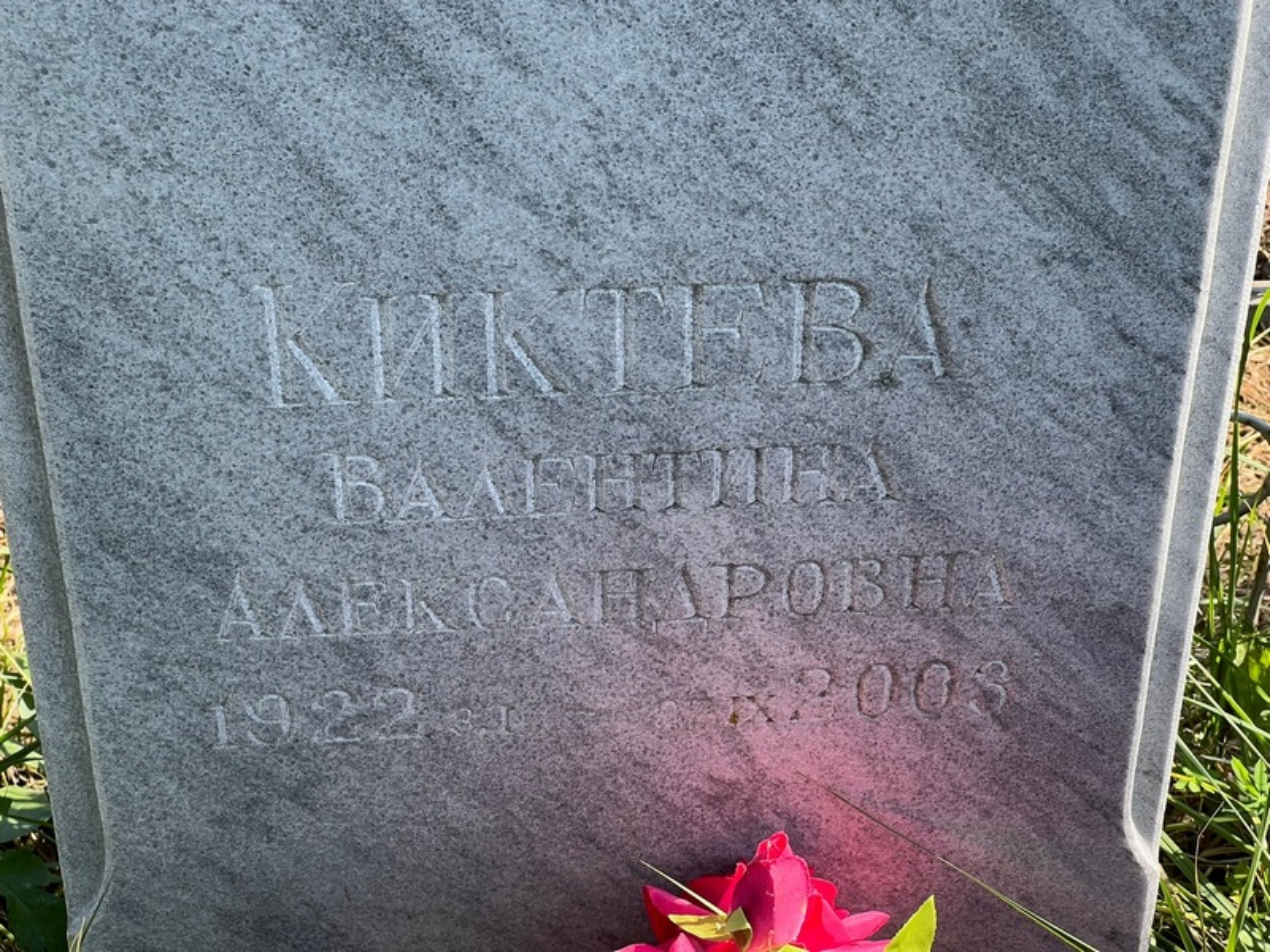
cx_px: 635
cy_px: 476
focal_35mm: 77
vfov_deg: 19.1
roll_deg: +0.1
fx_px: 2825
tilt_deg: -34.2
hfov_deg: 25.3
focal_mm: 9
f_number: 2.8
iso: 32
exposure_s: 1/174
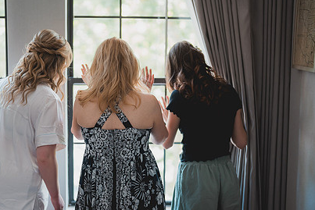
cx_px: 120
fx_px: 630
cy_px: 130
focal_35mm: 72
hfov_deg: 28.0
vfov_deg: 18.9
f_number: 1.2
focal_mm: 50
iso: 400
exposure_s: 1/500
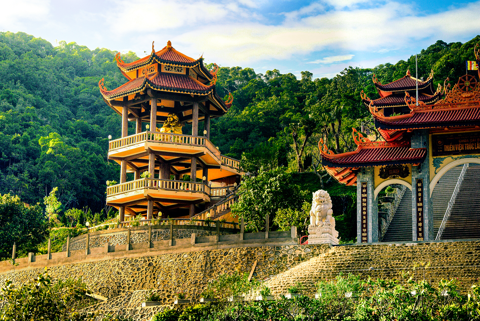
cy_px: 160
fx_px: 1201
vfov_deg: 15.2
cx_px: 240
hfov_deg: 22.6
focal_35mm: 90
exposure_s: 1/125
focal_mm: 60
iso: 320
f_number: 14
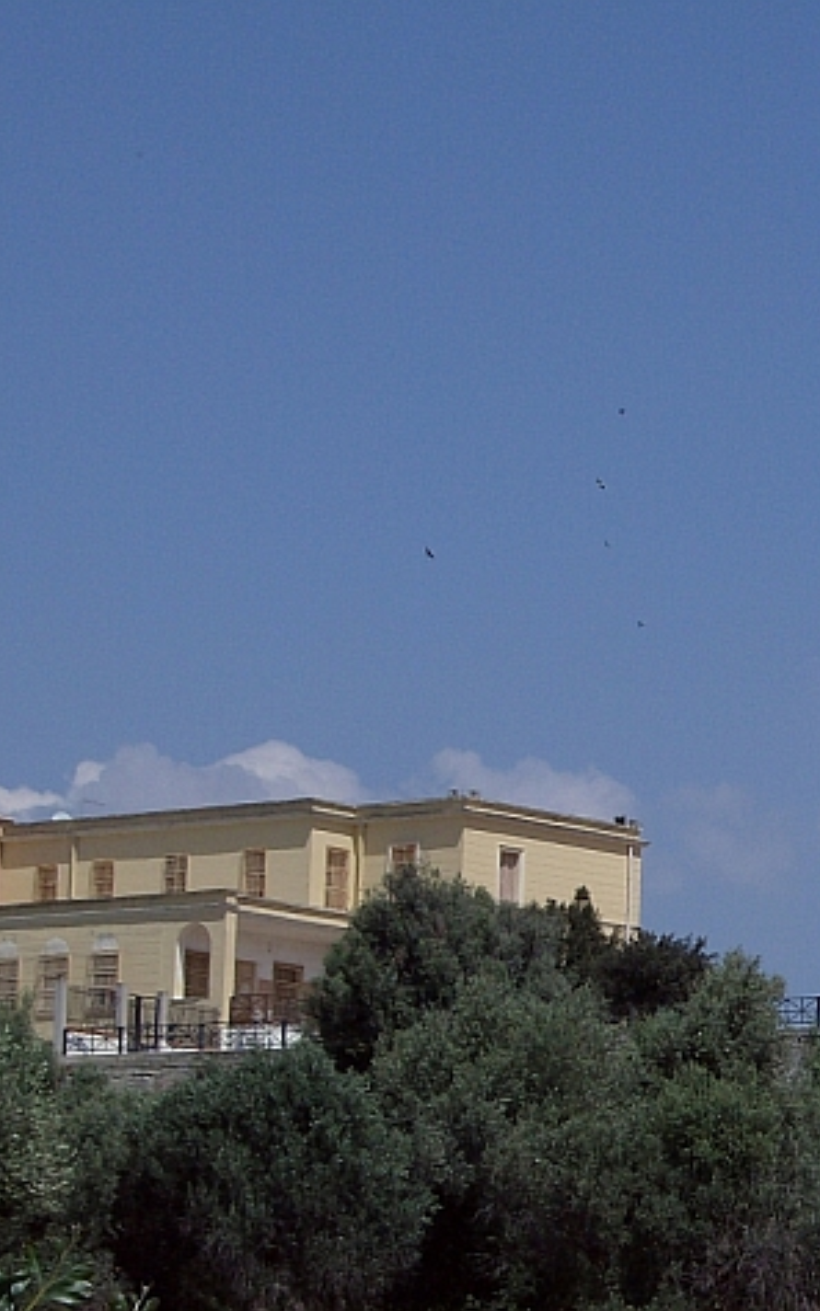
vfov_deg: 13.6
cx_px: 784
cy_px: 656
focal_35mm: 154
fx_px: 5505
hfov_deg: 8.5
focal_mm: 18
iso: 100
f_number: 7.8
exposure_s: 1/640
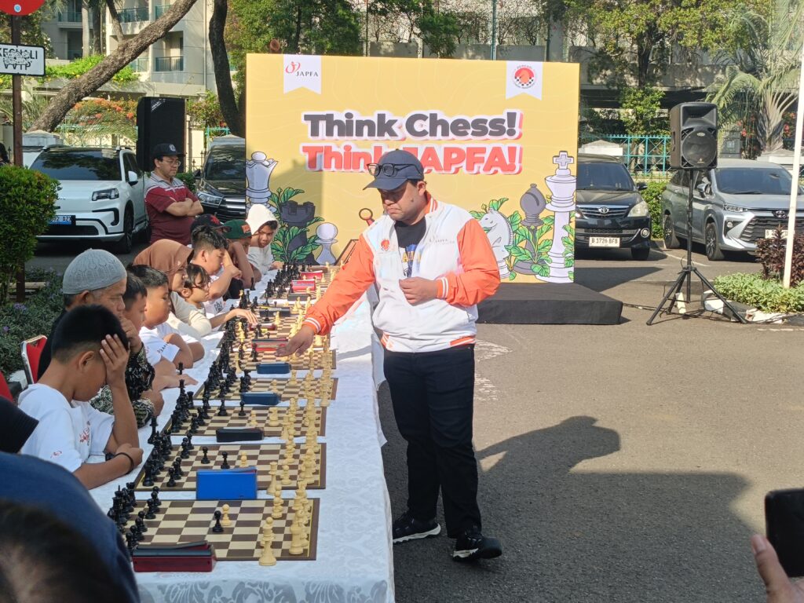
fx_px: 1277
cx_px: 402
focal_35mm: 55
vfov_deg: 26.6
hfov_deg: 34.9
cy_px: 302
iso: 50
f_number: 1.7
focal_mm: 4.7
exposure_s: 1/377
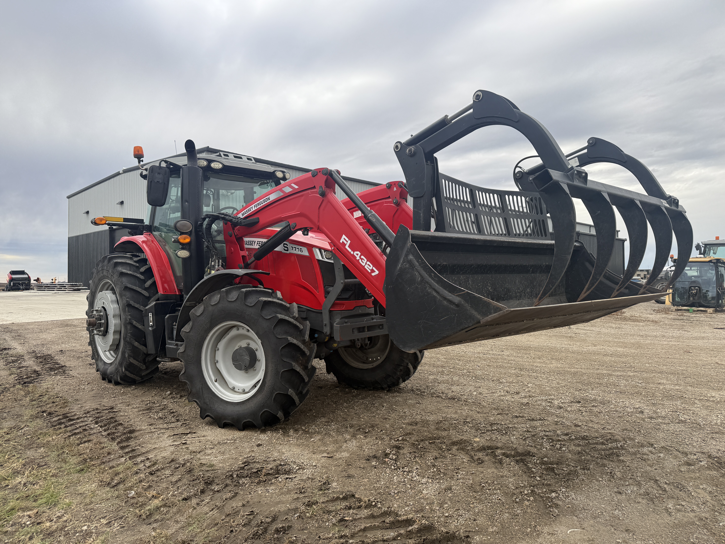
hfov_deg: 71.6
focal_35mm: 24
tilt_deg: +0.3
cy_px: 272
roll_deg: -0.4
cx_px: 362
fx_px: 503
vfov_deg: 56.8
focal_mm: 6.76
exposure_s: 1/1139
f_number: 1.78
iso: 80
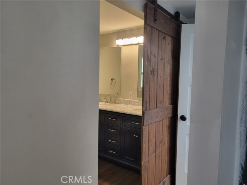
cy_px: 92
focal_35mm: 26
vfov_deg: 53.1
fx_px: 186
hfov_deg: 67.3
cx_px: 124
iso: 200
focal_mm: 5.4
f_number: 1.8
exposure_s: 1/60
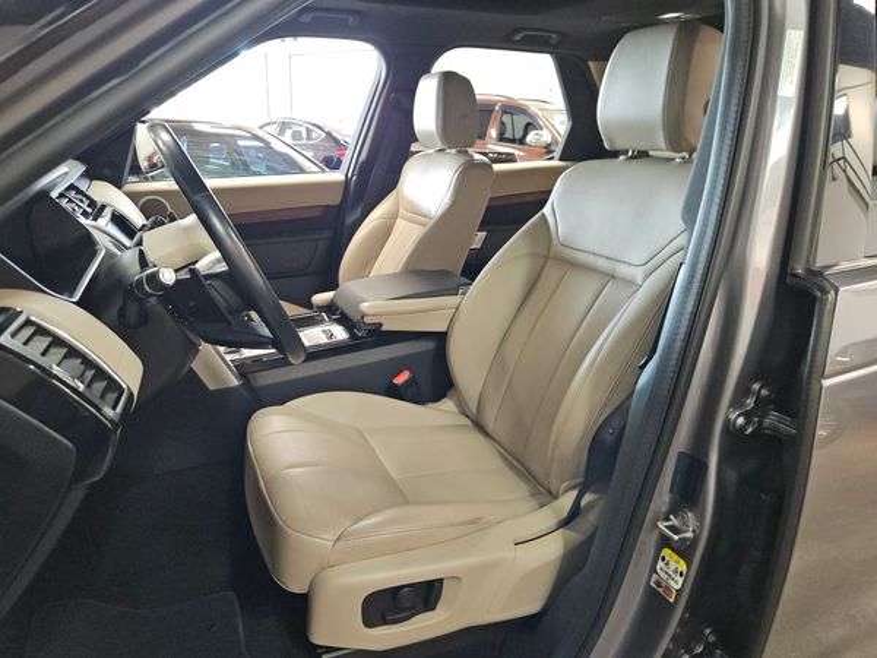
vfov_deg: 58.9
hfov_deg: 73.9
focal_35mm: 23
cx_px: 438
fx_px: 583
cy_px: 329
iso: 500
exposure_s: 1/120
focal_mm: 5.4
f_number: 1.8
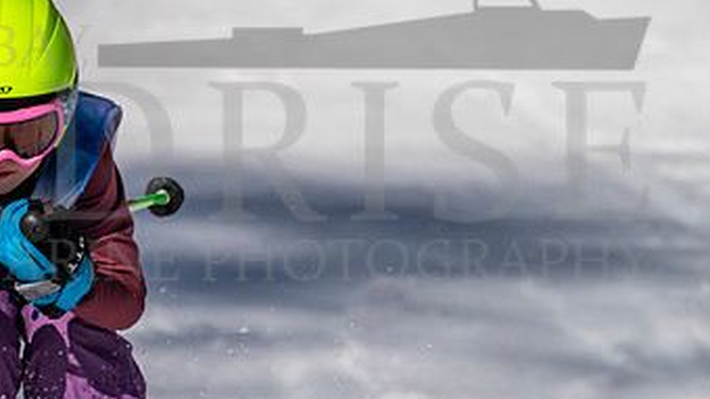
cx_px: -56
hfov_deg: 1.5
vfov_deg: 0.9
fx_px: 26518
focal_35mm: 1409
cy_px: 168
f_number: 8
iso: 200
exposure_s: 1/2000
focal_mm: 560
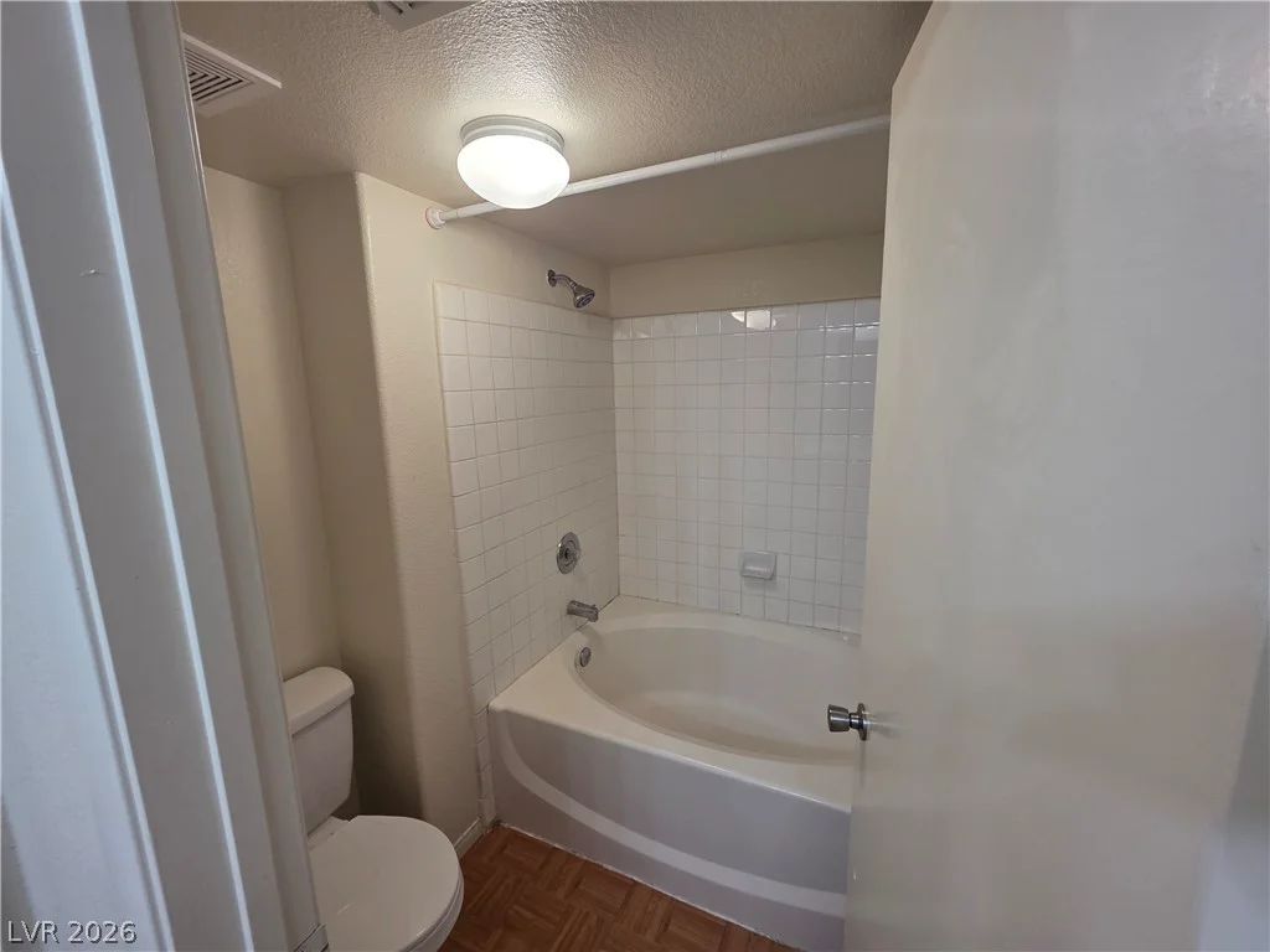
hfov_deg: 106.2
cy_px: 476
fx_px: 477
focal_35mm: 13
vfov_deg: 89.9
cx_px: 635
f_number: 1.9
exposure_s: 1/120
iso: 160
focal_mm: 2.2
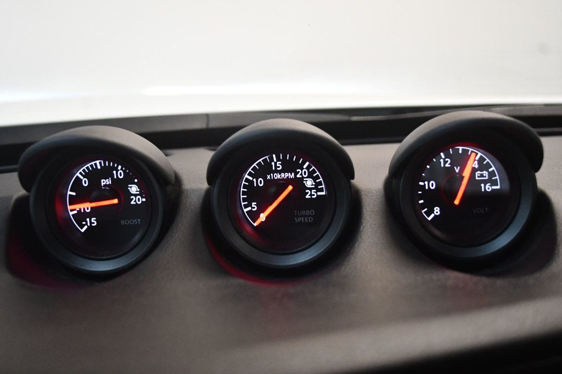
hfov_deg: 43.6
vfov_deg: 29.8
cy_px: 187
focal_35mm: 45
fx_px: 702
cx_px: 281
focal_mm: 30
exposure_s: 1/80
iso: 3200
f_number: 4.5
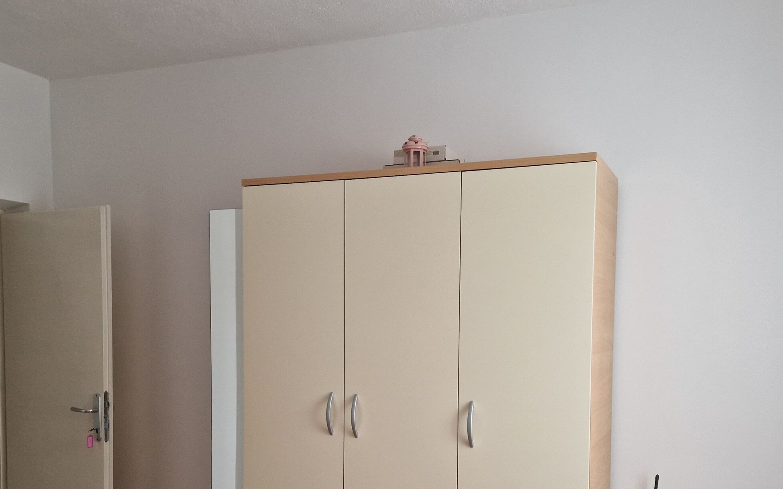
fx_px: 747
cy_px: 359
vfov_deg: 35.6
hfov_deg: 55.3
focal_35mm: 35
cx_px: 411
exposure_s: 1/100
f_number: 1.8
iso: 320
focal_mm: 5.4
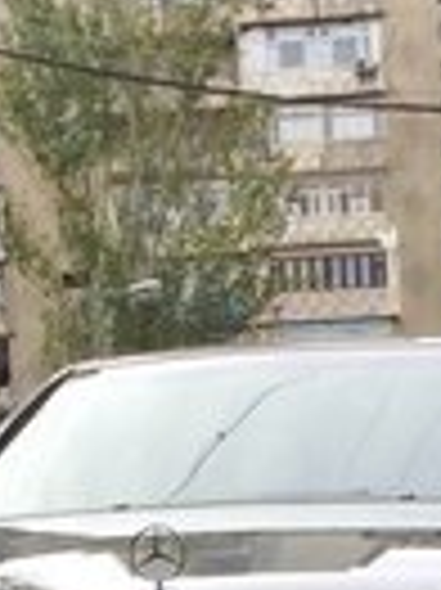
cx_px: 342
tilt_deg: -6.6
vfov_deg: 16.4
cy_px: 874
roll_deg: +3.3
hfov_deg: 13.4
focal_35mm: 110
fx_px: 1872
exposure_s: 1/408
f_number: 2.2
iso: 32
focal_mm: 4.15
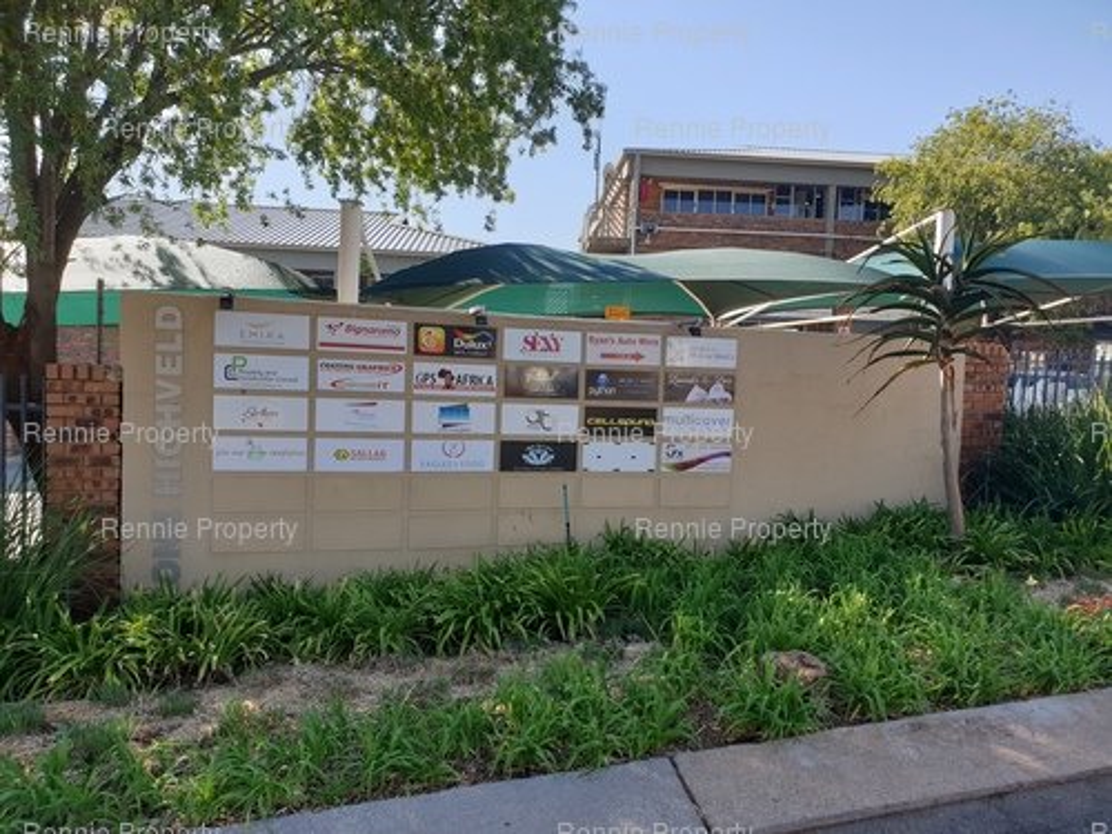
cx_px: 556
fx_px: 835
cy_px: 417
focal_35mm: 26
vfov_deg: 53.1
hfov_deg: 67.3
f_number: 2.4
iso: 50
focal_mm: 4.3
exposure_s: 1/672
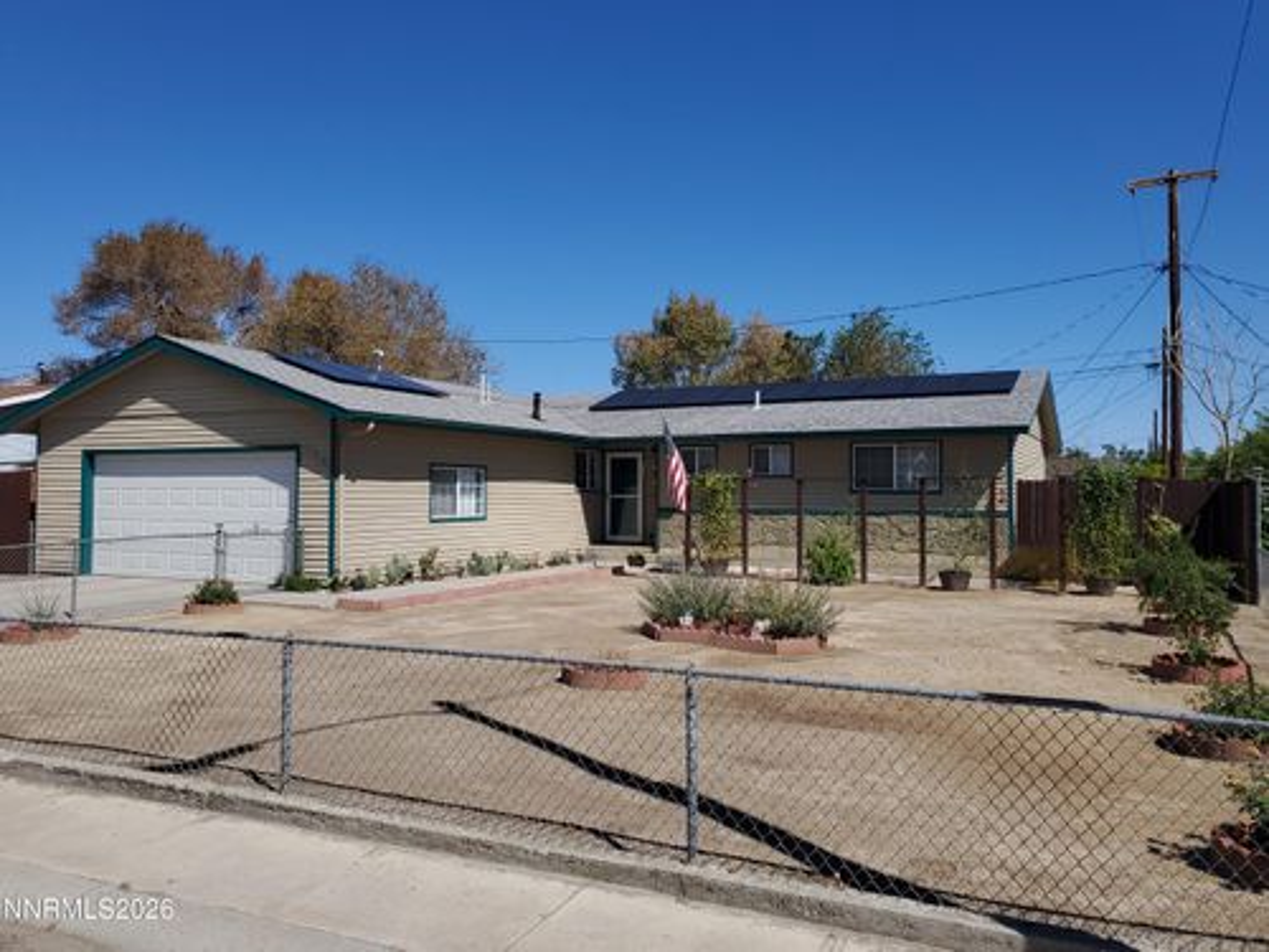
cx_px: 634
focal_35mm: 26
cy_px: 476
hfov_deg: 67.3
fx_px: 953
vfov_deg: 53.1
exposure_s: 1/2787
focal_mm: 4.3
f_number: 2.4
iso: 50
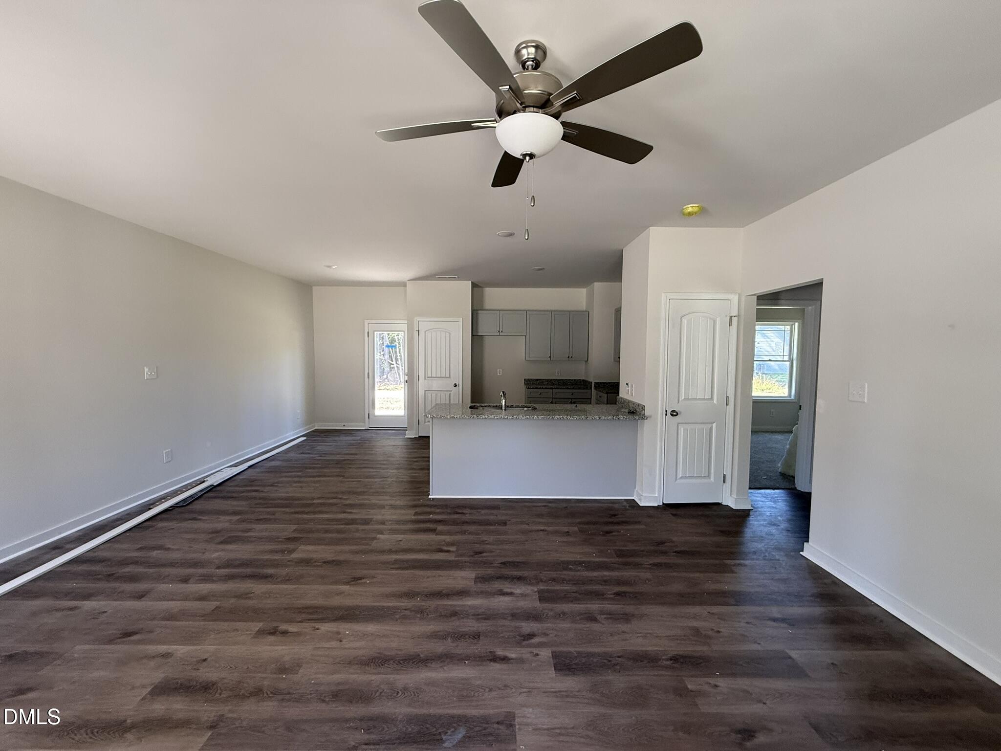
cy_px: 376
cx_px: 500
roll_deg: -1.0
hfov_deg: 102.1
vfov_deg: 85.7
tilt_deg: -1.6
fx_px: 405
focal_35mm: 14
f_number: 2.2
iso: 200
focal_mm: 2.22
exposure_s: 1/99
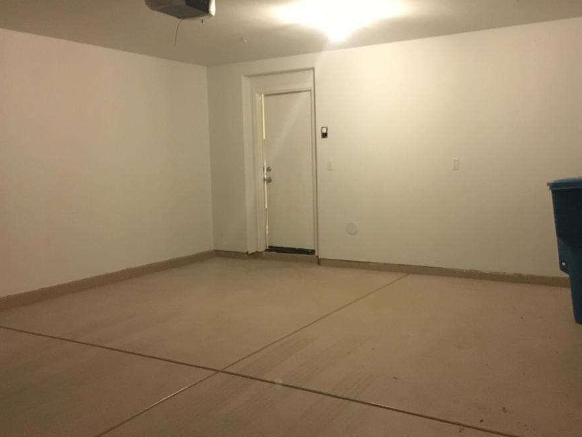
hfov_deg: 53.9
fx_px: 572
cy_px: 209
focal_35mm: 34
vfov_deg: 41.8
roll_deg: +1.9
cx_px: 307
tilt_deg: -5.0
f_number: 2.2
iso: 800
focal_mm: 4.15
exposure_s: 1/15
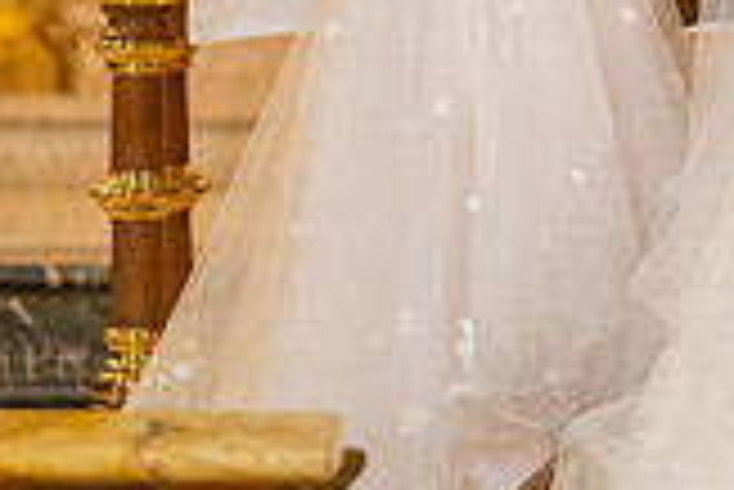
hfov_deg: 2.9
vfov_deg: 1.9
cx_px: 1265
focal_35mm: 713
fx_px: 14550
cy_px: -249
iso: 2000
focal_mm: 200
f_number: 2.8
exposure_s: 1/200
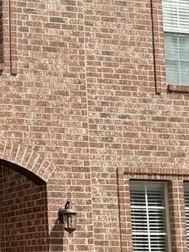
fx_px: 735
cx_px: -79
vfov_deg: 19.4
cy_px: 151
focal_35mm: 101
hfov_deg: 13.9
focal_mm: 6.76
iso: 80
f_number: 1.78
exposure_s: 1/5319
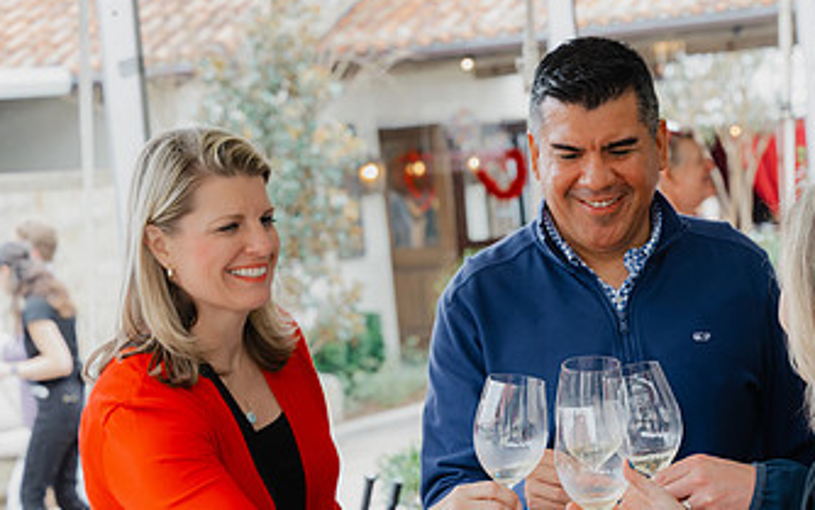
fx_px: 2755
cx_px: 656
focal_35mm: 124
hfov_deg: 16.7
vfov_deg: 10.5
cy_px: 416
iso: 2000
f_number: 5.6
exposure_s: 1/250
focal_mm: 70
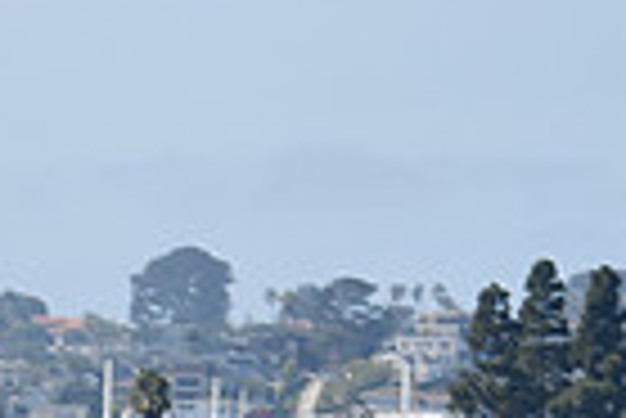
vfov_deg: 2.1
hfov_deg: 3.1
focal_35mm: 653
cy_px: 730
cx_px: -450
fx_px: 11367
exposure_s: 1/320
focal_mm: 105
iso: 100
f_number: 9
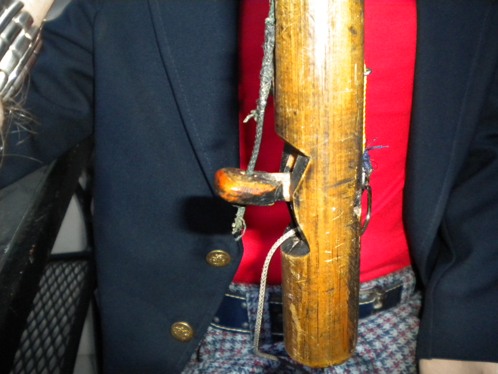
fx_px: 504
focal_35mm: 35
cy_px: 187
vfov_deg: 40.7
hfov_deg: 52.6
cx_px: 249
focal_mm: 6.3
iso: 400
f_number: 3.1
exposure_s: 1/30
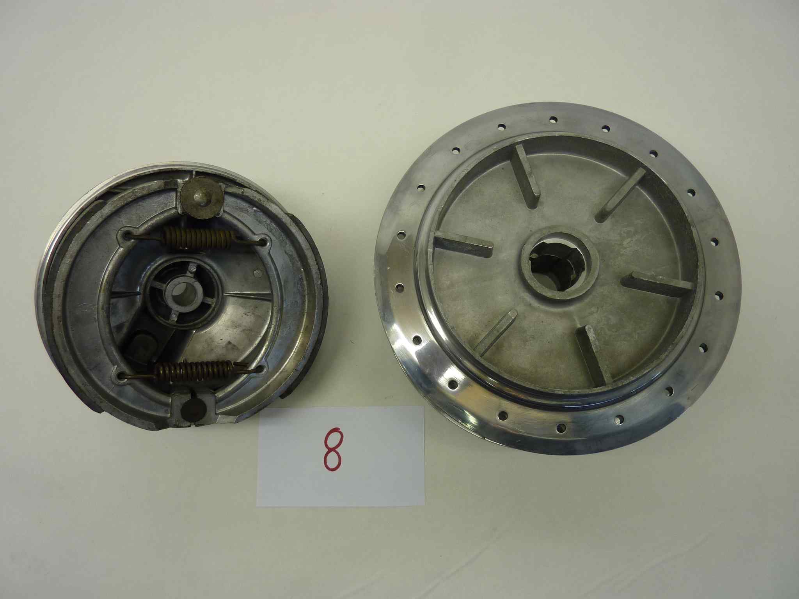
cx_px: 400
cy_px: 300
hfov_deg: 69.4
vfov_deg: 54.9
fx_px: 577
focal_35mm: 25
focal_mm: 4.1
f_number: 3.3
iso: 80
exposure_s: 1/30
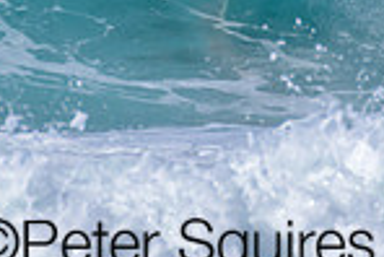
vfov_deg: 0.4
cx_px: 174
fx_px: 41790
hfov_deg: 0.5
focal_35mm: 3914
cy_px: -188
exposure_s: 1/2000
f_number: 11
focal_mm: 1000
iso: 640
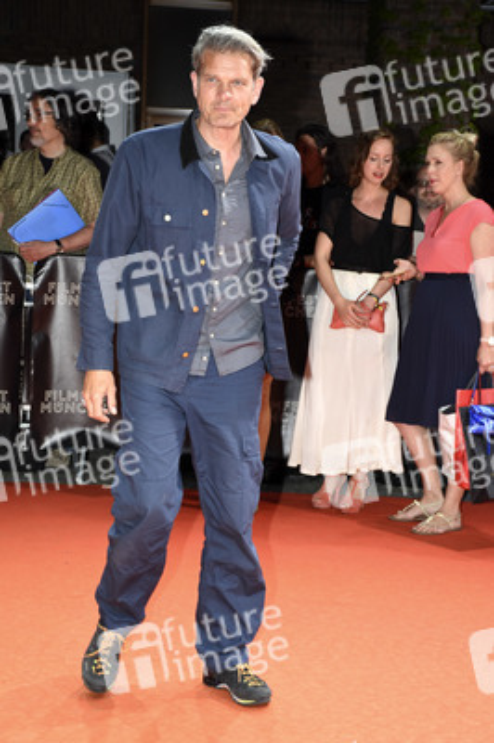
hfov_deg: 17.5
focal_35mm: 78
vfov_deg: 26.0
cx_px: 247
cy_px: 372
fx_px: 1608
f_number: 6.3
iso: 400
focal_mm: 52
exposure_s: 1/160
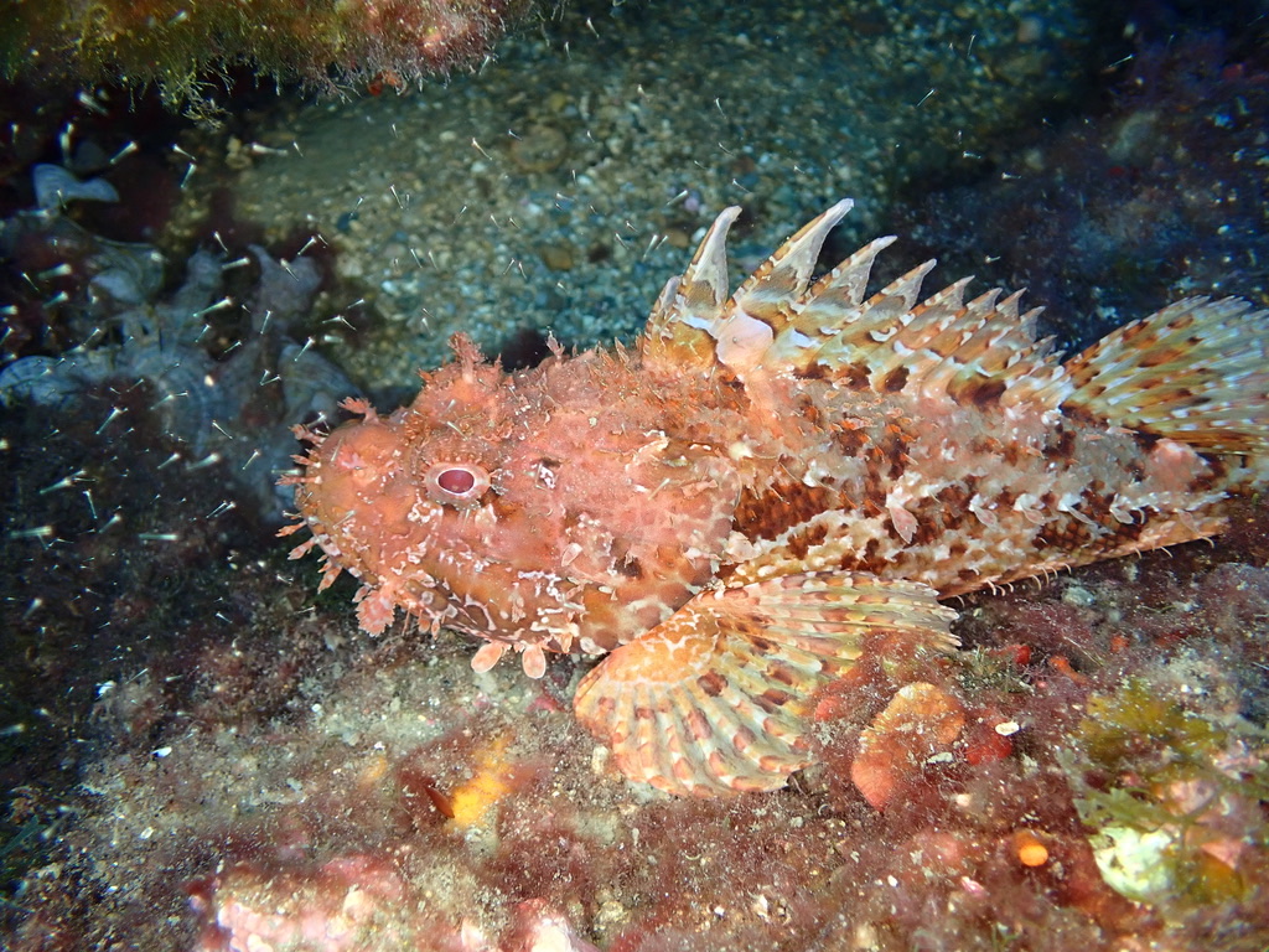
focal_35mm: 30
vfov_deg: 46.8
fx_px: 1100
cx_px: 634
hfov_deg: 60.0
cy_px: 476
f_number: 2.3
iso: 200
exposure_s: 1/125
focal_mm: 5.4
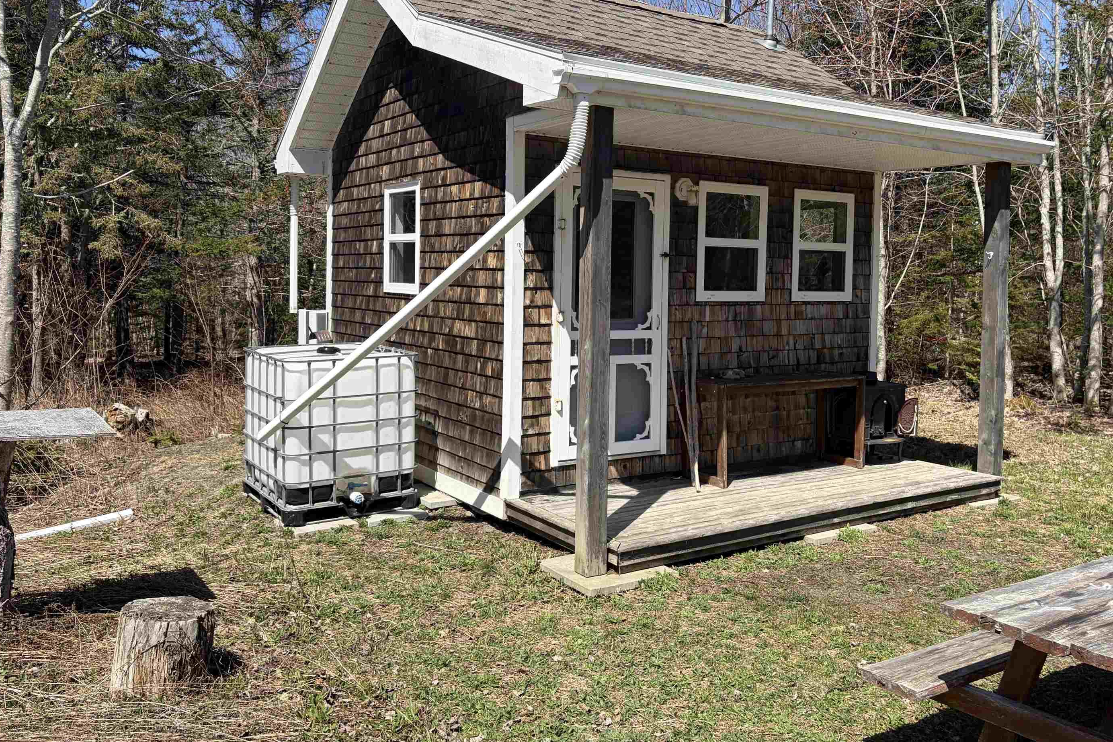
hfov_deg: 61.9
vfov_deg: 43.4
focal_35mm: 30
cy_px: 302
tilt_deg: -1.0
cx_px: 580
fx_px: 927
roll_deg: -1.2
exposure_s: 1/2747
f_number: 1.6
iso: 50
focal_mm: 5.96
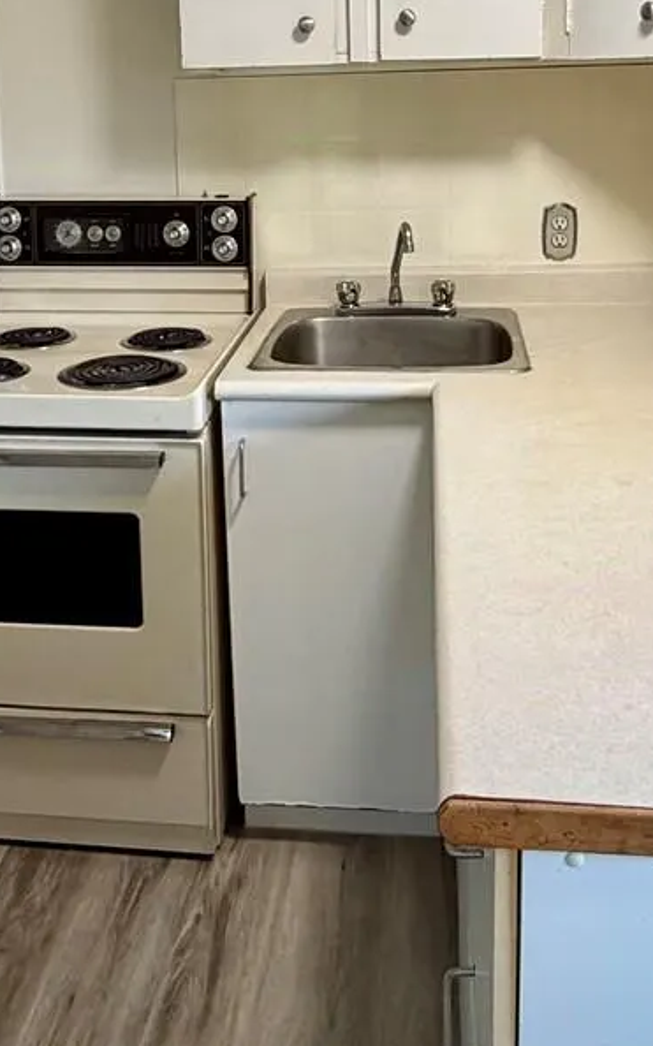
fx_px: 1140
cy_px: 252
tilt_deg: -8.4
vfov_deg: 47.3
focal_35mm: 40
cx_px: 313
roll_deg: +1.8
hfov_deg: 32.0
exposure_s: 1/121
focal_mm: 2.22
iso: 250
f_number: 2.2
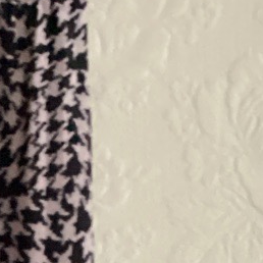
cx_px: -199
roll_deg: +0.3
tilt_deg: -4.8
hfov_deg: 9.8
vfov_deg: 9.3
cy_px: 623
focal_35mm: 170
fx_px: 1461
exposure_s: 1/30
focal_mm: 3.3
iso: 640
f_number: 2.4
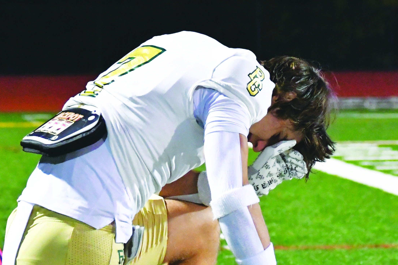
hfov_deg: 6.2
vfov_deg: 4.1
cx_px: 172
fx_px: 3703
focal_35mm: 335
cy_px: 241
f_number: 4.8
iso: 9000
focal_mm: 86
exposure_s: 1/500
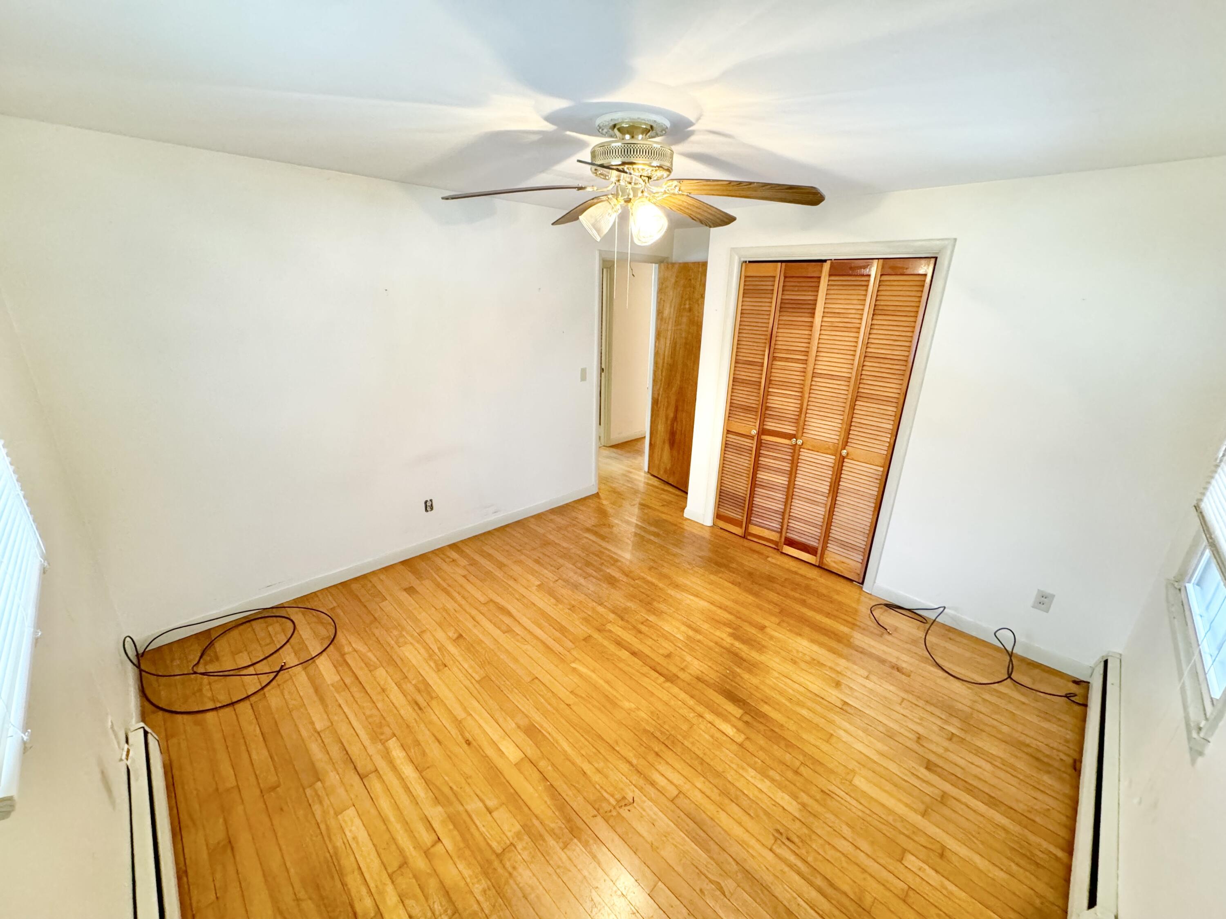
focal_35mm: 14
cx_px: 613
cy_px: 460
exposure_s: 1/60
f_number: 2.2
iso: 400
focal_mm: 2.22
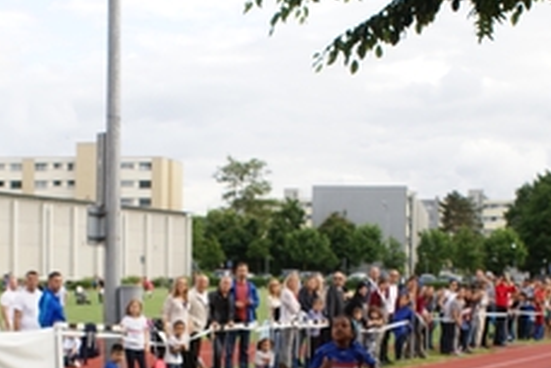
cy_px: 311
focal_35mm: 85
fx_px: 1302
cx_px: 236
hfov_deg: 23.9
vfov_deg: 15.9
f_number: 5.6
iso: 100
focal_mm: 24
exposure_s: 1/200
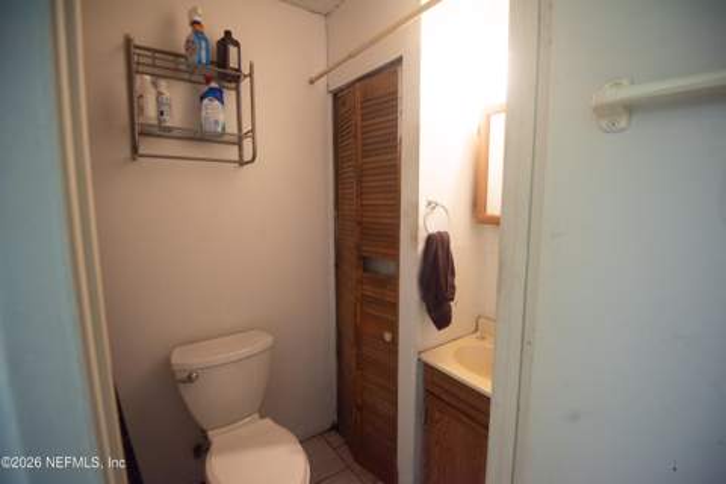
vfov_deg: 73.7
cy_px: 242
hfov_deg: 96.7
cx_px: 363
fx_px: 323
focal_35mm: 16
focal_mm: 16
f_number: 4.5
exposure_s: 1/60
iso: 250
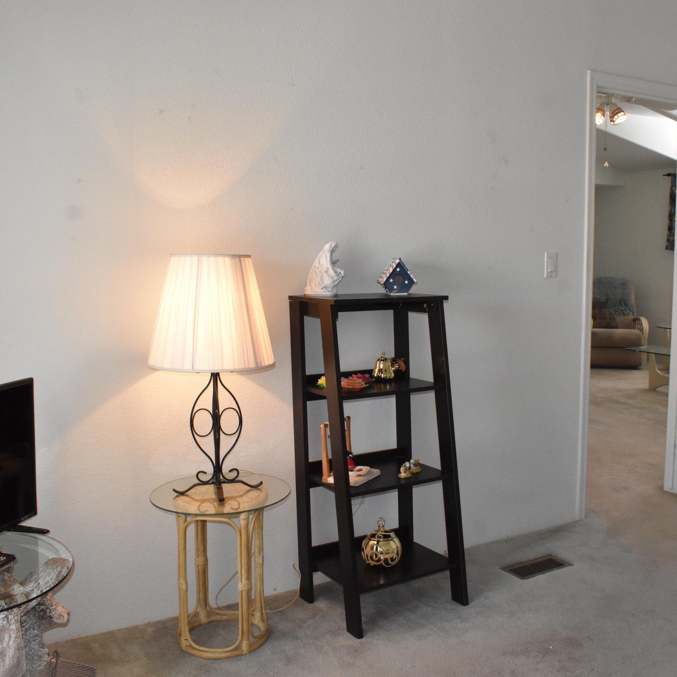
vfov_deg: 47.2
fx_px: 774
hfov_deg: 47.1
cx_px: 380
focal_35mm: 35
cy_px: 333
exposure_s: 1/125
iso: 2500
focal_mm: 18
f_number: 10
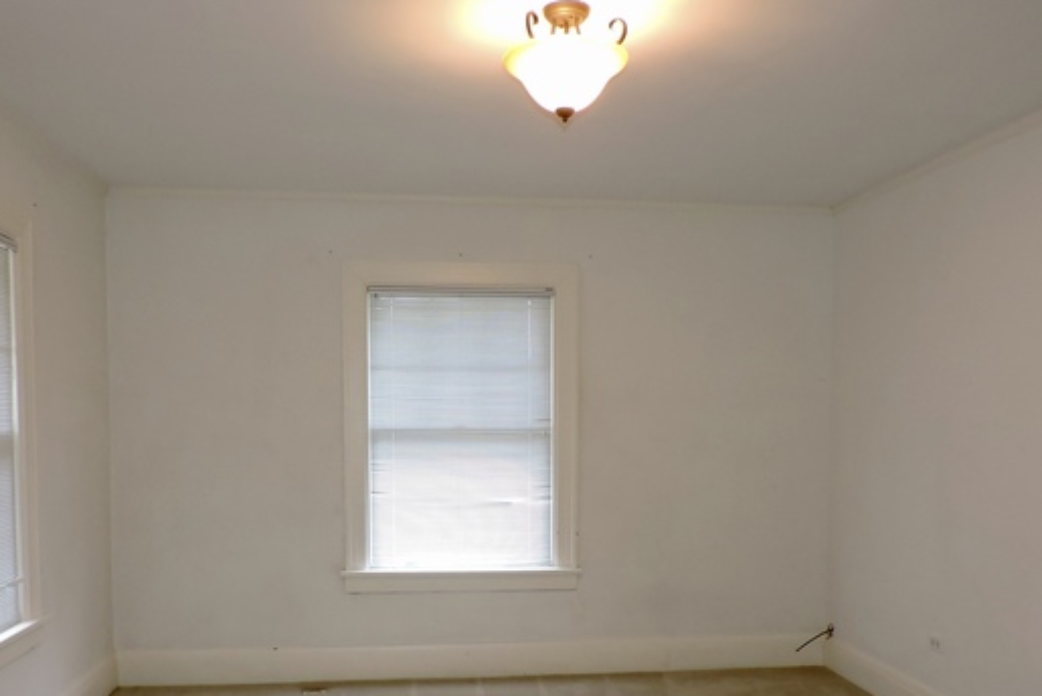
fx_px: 898
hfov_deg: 60.2
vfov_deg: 41.7
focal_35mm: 31
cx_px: 506
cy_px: 473
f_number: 3
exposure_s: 1/40
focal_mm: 4.3
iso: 360
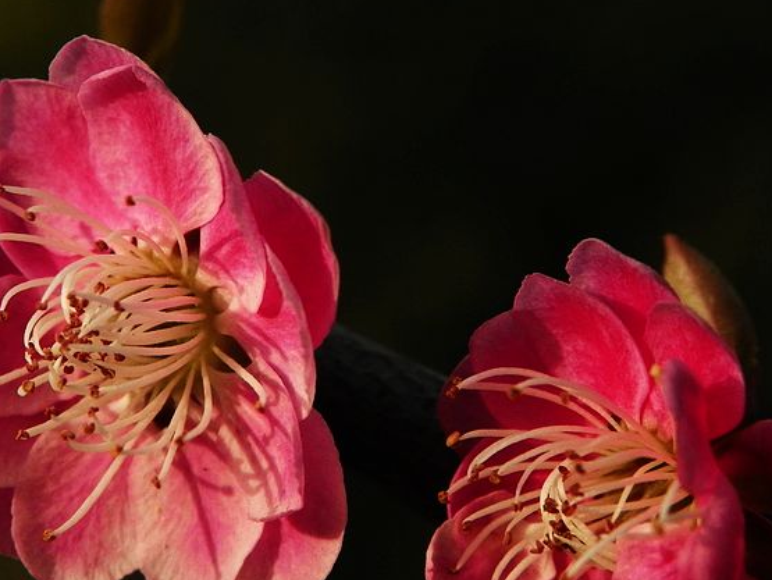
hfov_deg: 14.4
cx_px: 377
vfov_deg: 10.8
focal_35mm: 137
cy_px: 358
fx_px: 3057
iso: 100
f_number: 4
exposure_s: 1/640
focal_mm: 16.9
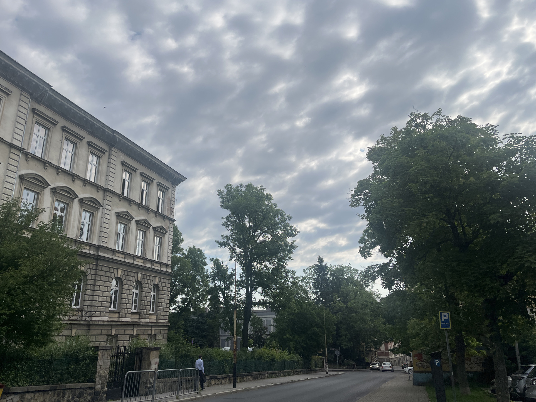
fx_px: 418
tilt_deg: +18.2
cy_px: 196
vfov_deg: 51.3
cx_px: 273
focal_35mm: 27
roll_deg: +1.4
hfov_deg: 65.3
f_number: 1.6
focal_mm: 5.1
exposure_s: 1/5848
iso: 50
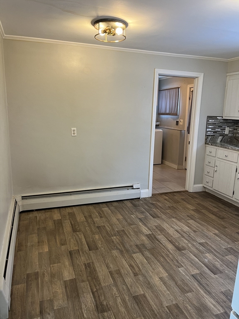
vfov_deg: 67.3
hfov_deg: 53.1
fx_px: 239
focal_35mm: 26
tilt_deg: -11.5
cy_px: 160
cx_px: 120
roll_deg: -1.5
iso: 80
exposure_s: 1/60
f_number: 1.6
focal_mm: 5.1
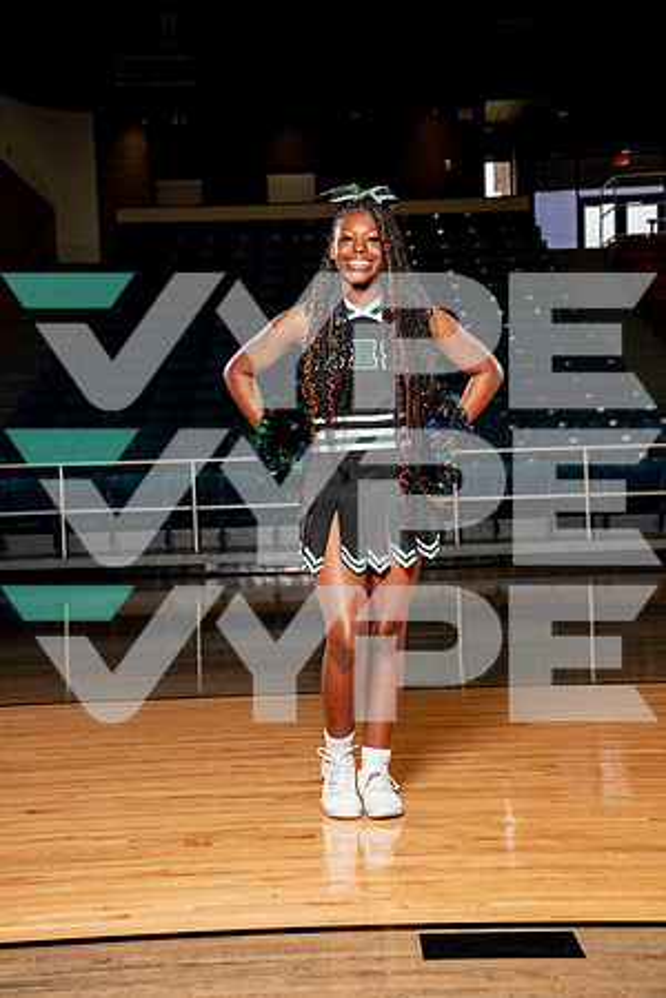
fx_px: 1748
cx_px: 333
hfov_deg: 21.6
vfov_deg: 31.9
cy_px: 499
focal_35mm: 63
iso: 200
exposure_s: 1/250
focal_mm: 63
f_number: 5.6
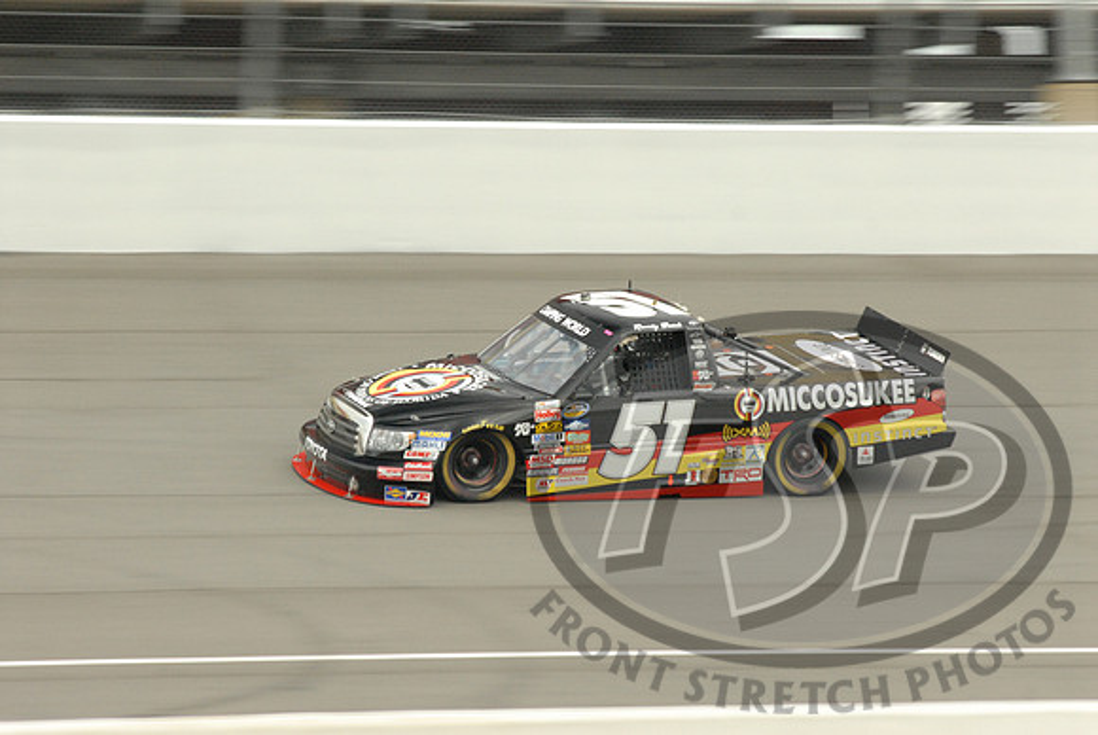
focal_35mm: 278
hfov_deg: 7.4
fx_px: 8472
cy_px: 368
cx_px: 549
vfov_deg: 5.0
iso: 1000
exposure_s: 1/250
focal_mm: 185
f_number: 8
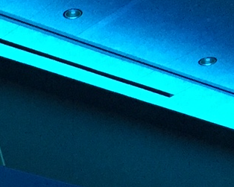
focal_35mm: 147
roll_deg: -2.7
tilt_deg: +7.9
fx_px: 1018
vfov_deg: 9.7
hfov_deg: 12.1
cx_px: -180
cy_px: 390
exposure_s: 1/33
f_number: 2.2
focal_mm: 4.15
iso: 320
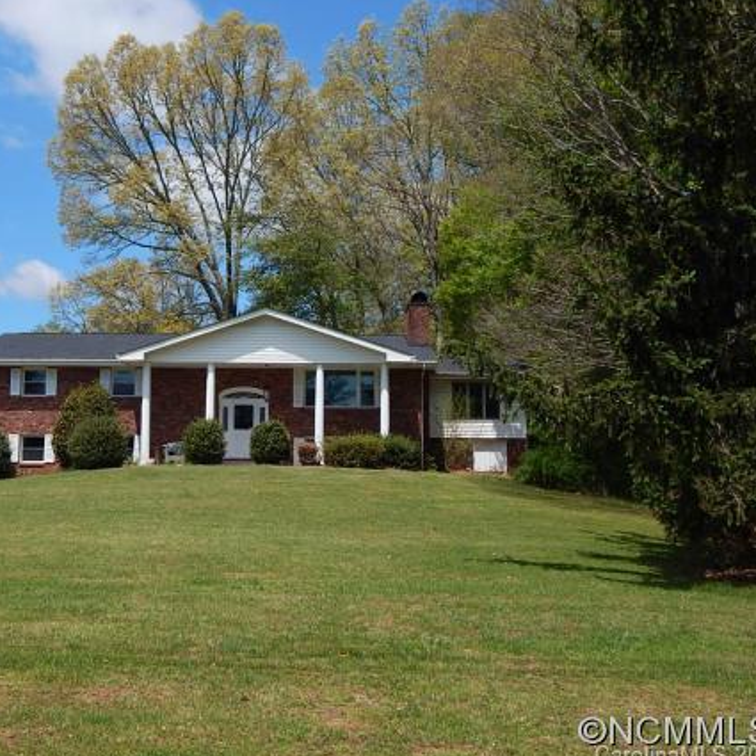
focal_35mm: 41
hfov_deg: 40.6
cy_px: 384
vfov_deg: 40.9
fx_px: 1013
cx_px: 283
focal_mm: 6.1
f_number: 6.7
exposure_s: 1/500
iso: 125
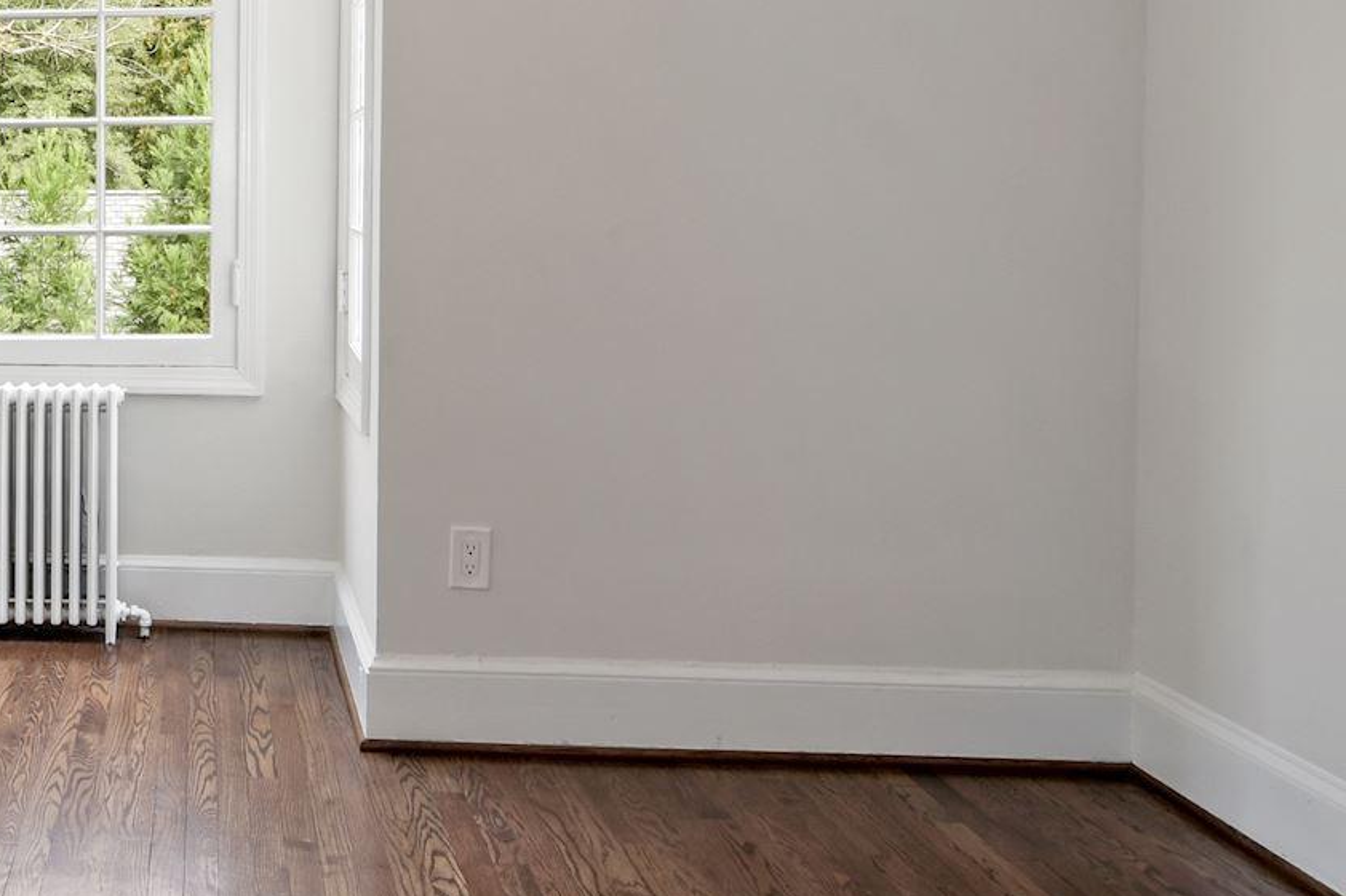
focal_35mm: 39
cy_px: 218
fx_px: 1465
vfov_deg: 33.3
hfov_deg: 44.0
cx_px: 80
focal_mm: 11
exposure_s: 1/4
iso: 200
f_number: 8
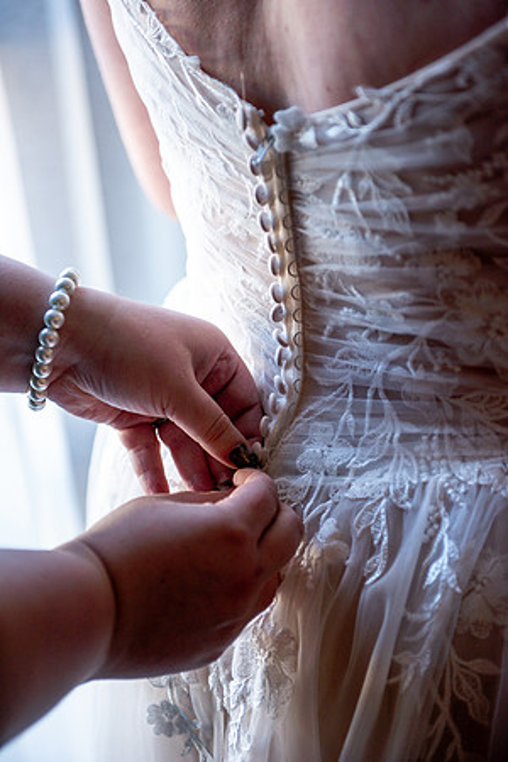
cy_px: 381
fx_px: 1482
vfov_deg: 28.8
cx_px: 254
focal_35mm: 70
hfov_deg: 19.5
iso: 1000
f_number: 2.8
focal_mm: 70
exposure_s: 1/160
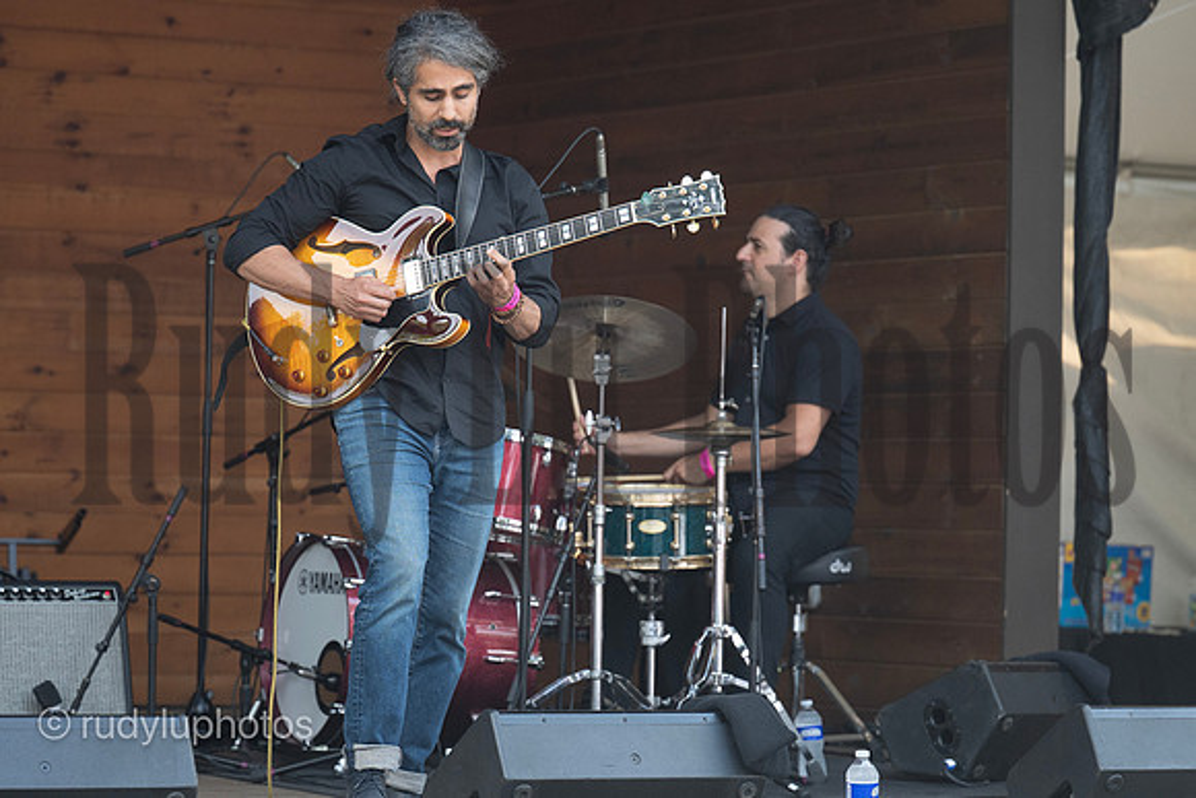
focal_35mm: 127
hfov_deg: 16.1
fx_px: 4220
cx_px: 598
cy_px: 399
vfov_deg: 10.8
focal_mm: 85
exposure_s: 1/2000
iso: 800
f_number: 2.8
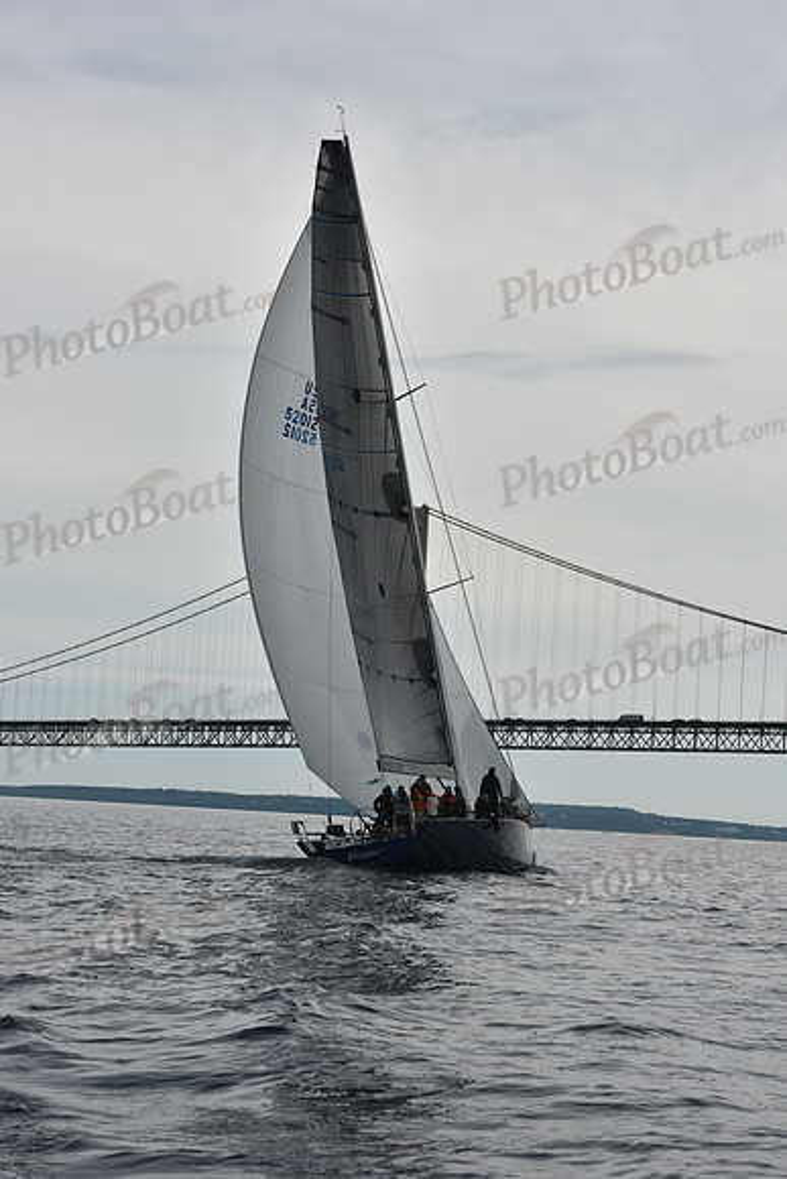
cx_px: 394
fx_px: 2458
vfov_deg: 27.0
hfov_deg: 18.2
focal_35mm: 75
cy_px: 590
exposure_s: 1/800
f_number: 9
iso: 250
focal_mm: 75
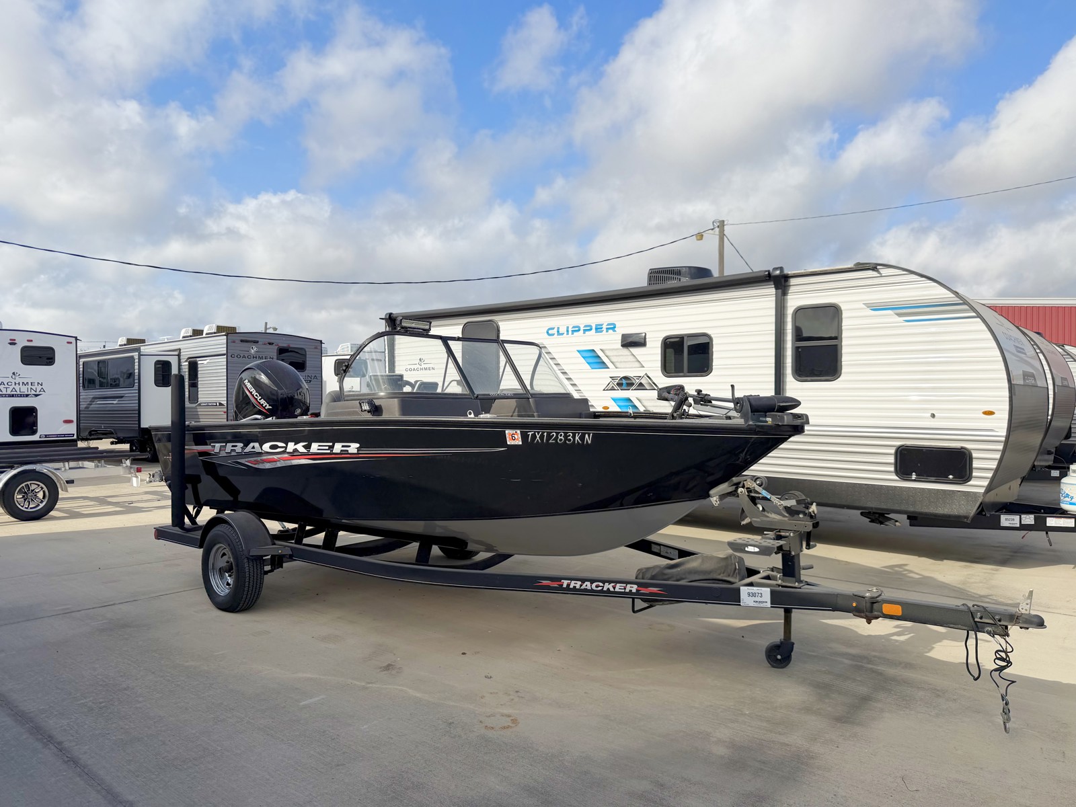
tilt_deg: +5.6
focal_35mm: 24
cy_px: 404
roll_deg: -0.8
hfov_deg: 71.6
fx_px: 746
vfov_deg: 56.8
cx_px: 538
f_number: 1.78
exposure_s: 1/5714
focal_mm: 6.76
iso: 80
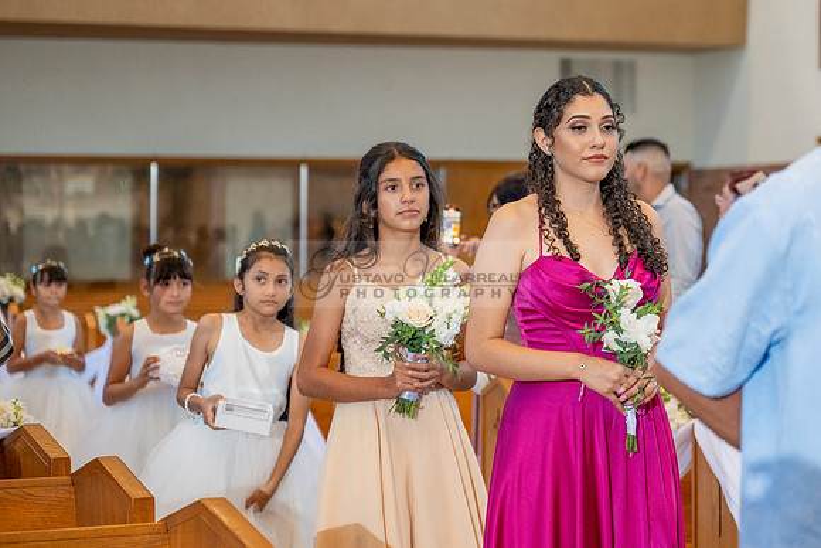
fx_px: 2358
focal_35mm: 103
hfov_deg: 19.6
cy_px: 184
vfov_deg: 13.2
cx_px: 604
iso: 1000
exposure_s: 1/200
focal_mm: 70
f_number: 3.2
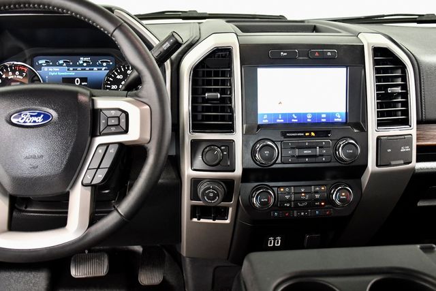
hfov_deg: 49.5
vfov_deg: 34.2
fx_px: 472
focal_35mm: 39
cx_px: 218
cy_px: 146
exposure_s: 1/80
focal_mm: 26
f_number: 4
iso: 2500
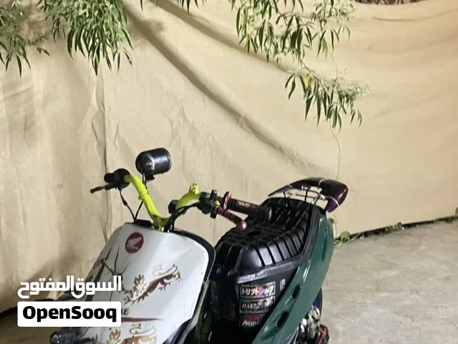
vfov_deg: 53.1
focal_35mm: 26
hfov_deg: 67.3
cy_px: 172
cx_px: 229
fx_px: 344
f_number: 1.6
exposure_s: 1/20
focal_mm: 4.2
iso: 1000
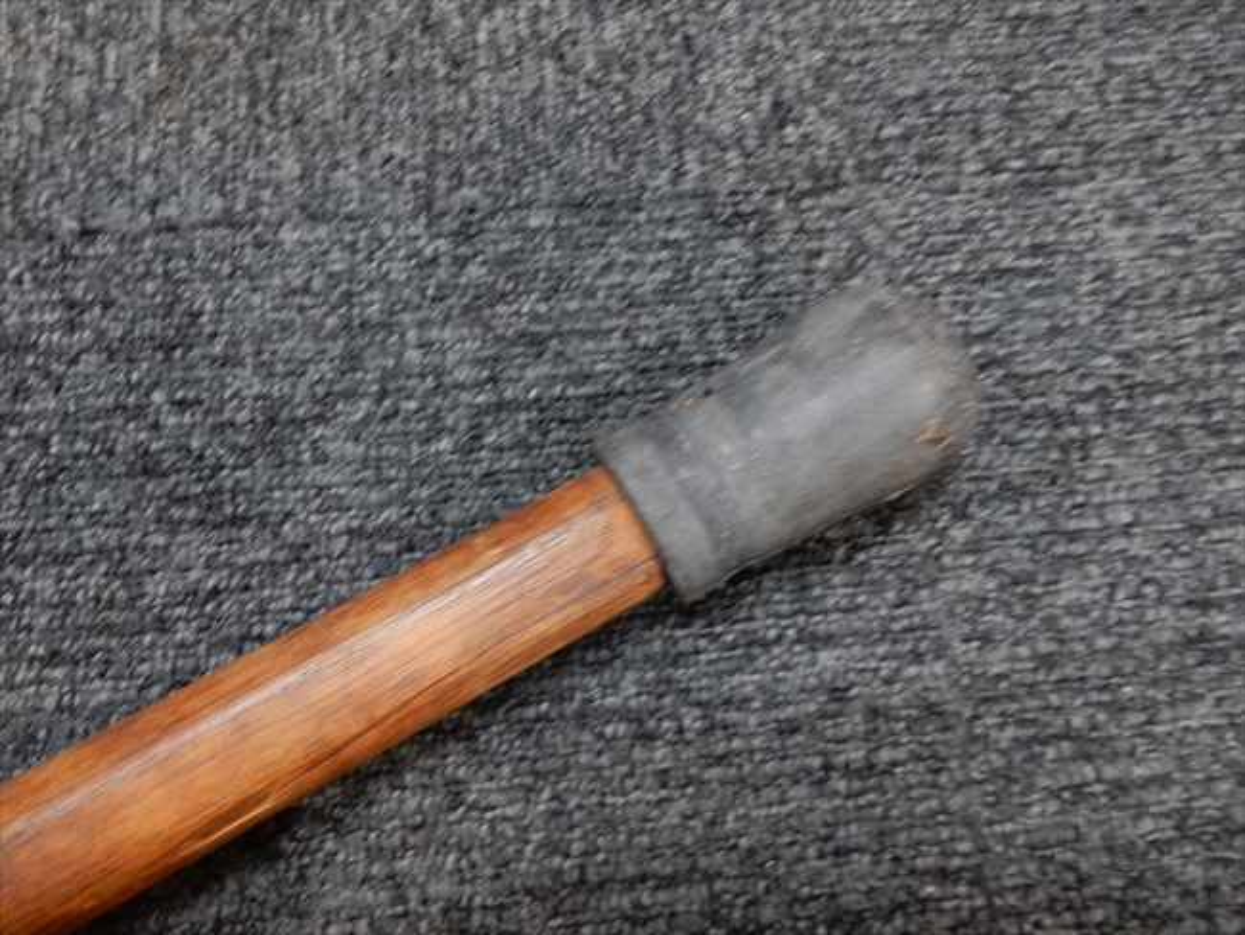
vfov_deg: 54.9
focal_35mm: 25
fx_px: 899
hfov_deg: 69.4
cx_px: 622
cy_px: 468
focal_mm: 4.5
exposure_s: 1/8
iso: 400
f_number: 3.7
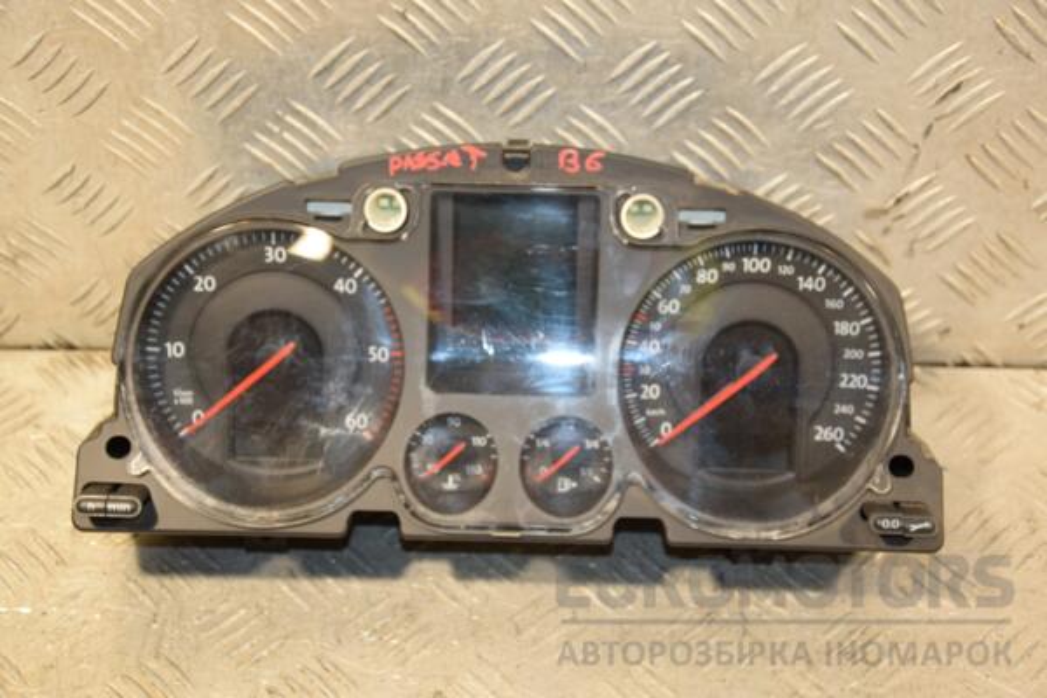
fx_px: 1832
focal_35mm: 63
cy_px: 349
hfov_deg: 31.9
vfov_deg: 21.6
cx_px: 524
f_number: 4.8
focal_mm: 42
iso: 800
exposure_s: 1/125
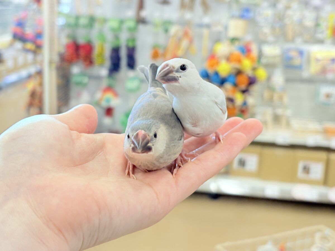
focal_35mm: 52
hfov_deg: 36.8
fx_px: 503
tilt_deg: -12.6
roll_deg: -1.7
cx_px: 168
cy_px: 126
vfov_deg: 28.0
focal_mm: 5.96
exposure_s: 1/50
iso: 50
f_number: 1.6
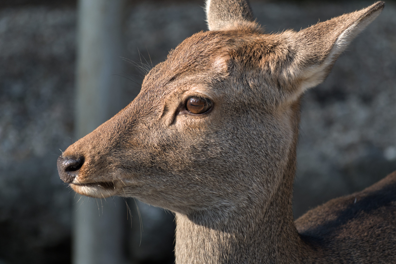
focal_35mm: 301
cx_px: 198
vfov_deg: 4.6
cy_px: 132
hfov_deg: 6.8
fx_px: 3310
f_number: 5.6
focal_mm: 200
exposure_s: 1/320
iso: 450
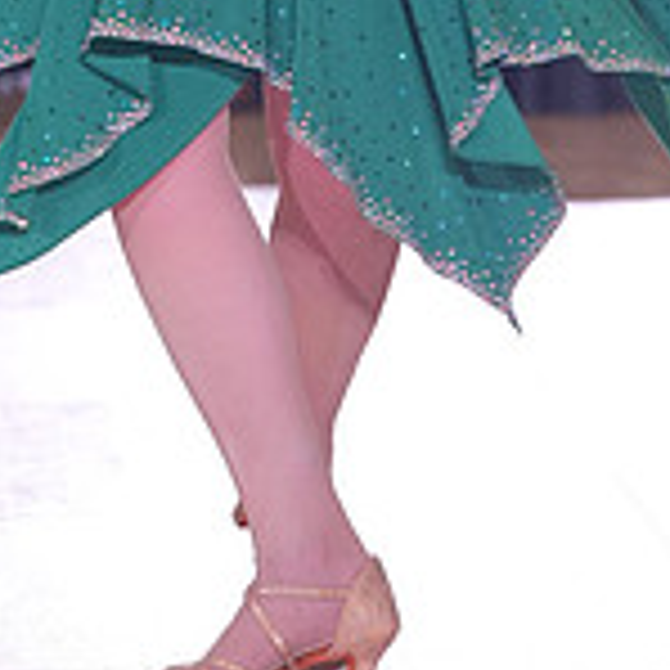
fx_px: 7839
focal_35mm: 358
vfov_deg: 4.9
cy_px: -319
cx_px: 254
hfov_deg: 4.9
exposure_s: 1/400
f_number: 4
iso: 2000
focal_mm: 108
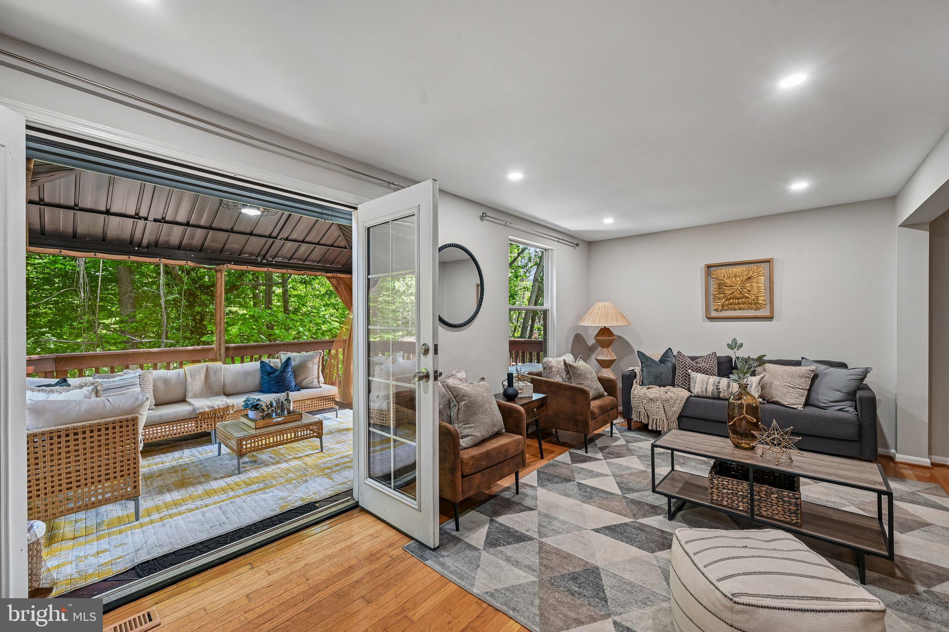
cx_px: 474
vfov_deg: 81.2
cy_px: 316
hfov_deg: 104.3
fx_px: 369
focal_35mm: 14
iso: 320
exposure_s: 1/15
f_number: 8
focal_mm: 14
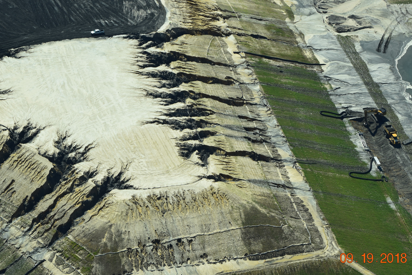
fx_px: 1534
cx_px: 217
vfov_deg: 10.2
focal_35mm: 134
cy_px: 124
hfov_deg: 15.3
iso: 280
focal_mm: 78
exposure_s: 1/500
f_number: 11
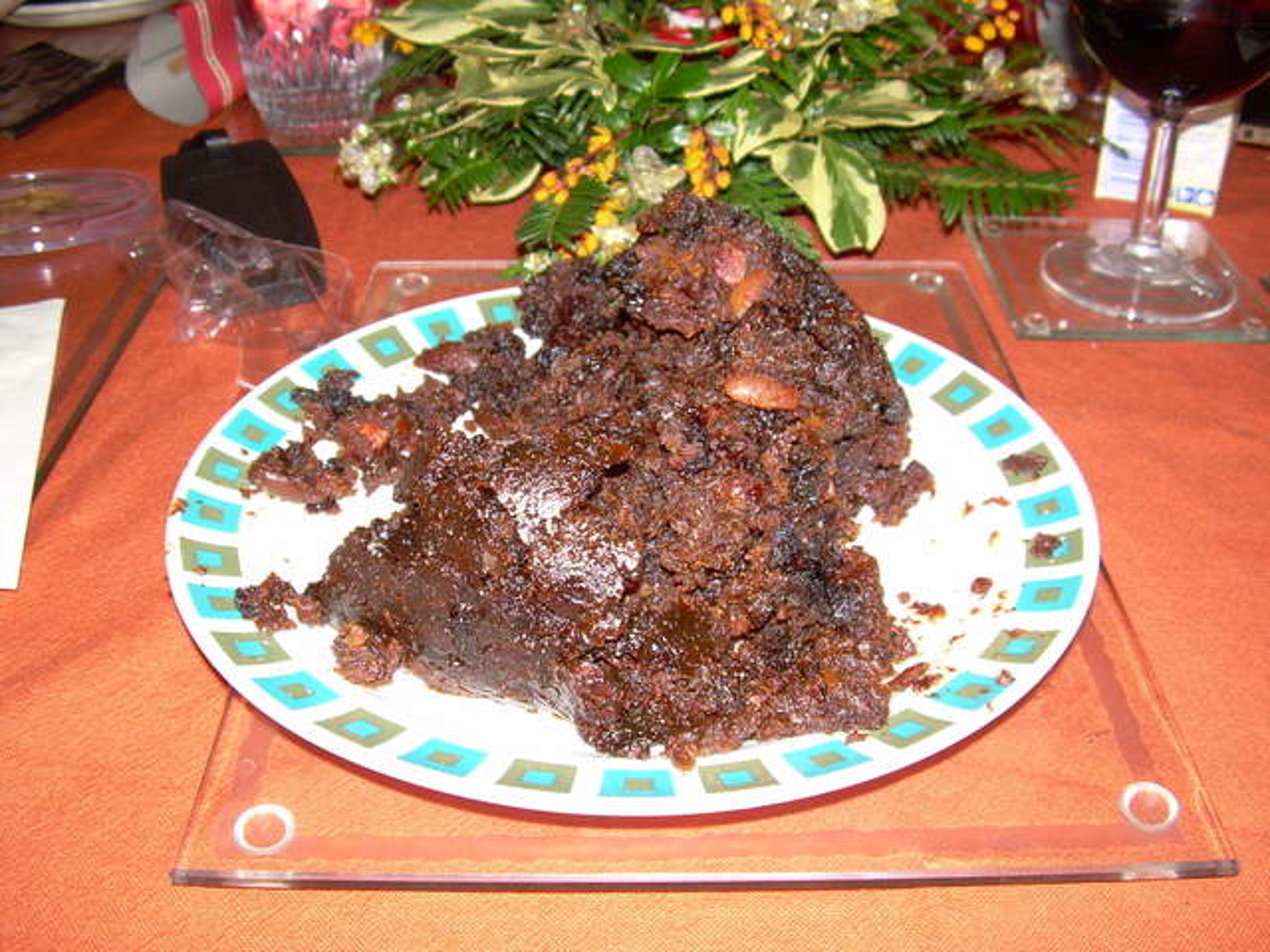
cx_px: 635
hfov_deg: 49.0
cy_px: 476
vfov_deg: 37.7
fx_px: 1394
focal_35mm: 38
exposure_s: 1/60
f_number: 2.8
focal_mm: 6.3
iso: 50
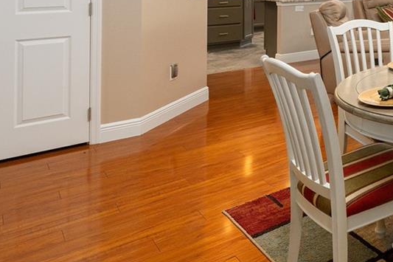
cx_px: 469
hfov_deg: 36.2
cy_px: -29
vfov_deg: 28.8
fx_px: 458
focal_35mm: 42
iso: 500
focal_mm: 14
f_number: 8
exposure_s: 1/8
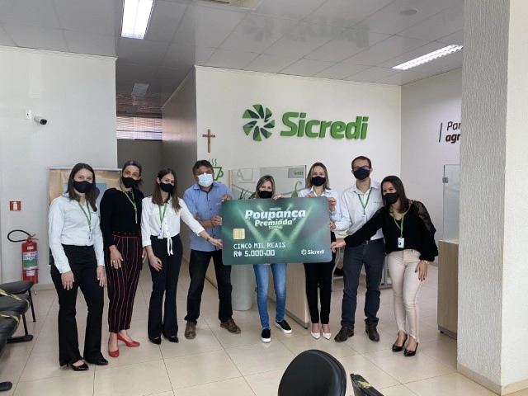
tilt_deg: -3.6
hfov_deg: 67.3
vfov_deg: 53.1
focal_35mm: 26
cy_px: 198
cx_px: 264
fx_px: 397
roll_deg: -0.3
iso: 80
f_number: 1.8
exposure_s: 1/60
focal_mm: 4.25
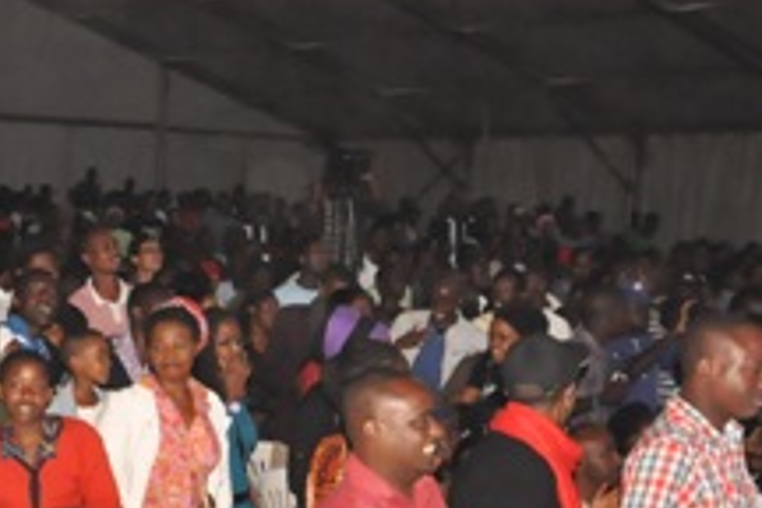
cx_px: 141
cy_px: 483
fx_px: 1714
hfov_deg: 24.6
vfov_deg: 16.6
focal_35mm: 81
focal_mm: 26
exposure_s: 1/125
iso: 3200
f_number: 5.6
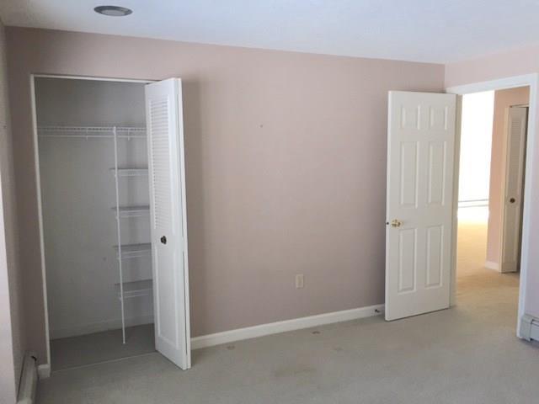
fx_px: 452
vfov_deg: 48.2
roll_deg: +0.1
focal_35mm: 29
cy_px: 202
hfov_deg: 61.7
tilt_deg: -6.1
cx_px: 270
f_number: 2.2
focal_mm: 4.15
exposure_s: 1/30
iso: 100
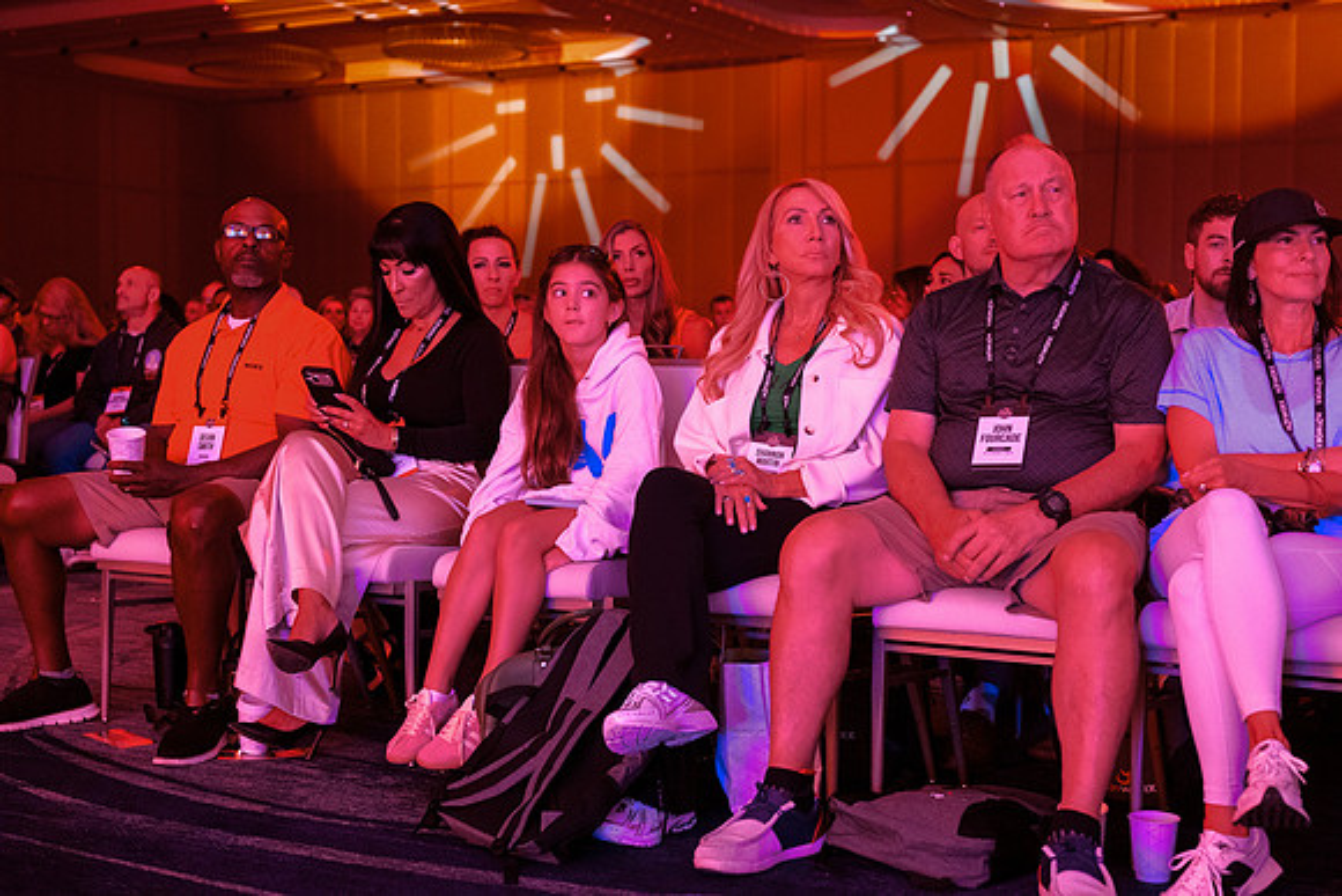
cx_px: 671
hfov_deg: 39.6
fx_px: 1864
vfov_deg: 27.0
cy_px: 448
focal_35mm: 50
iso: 2000
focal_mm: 50
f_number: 4
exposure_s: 1/60
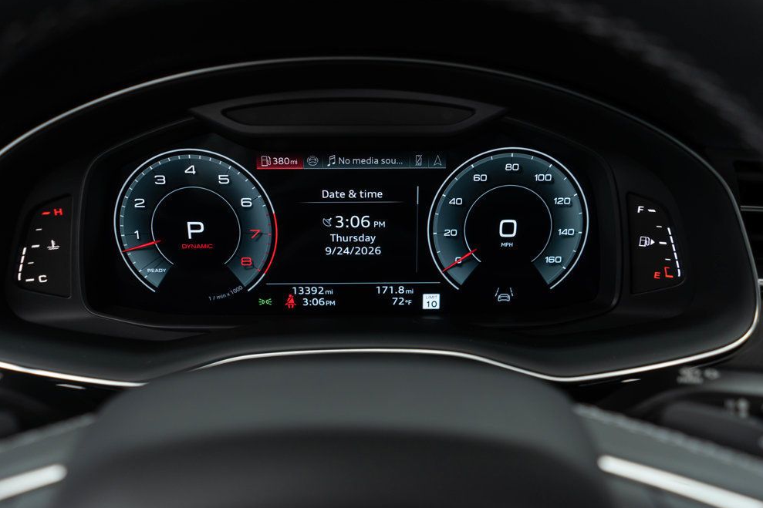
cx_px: 382
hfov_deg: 63.7
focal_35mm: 29
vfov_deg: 44.9
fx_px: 614
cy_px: 248
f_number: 3.2
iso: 640
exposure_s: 1/50
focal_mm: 28
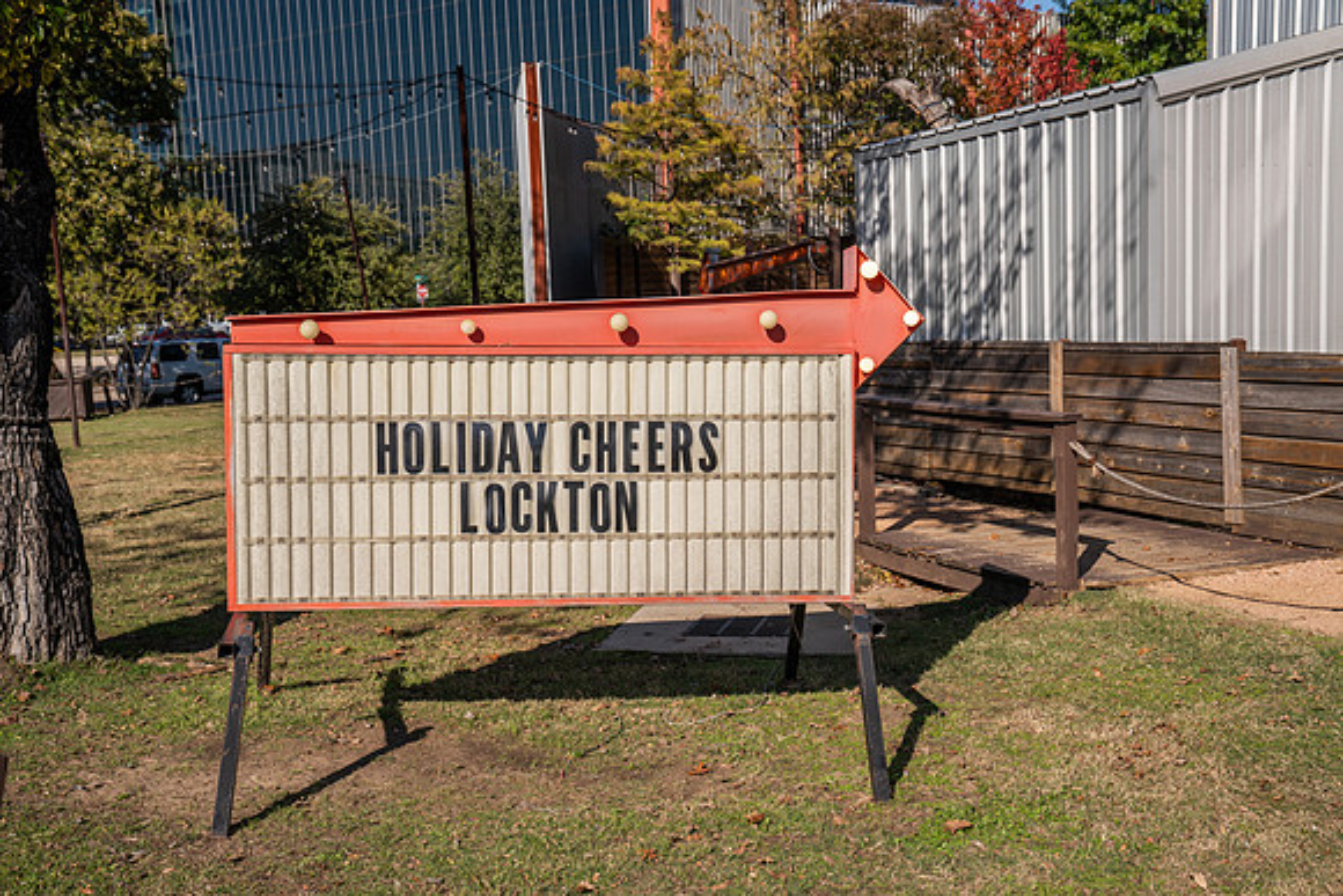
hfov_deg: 46.4
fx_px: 1567
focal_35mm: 42
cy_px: 448
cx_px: 672
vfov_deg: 31.9
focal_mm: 42
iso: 160
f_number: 4.5
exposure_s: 1/1600
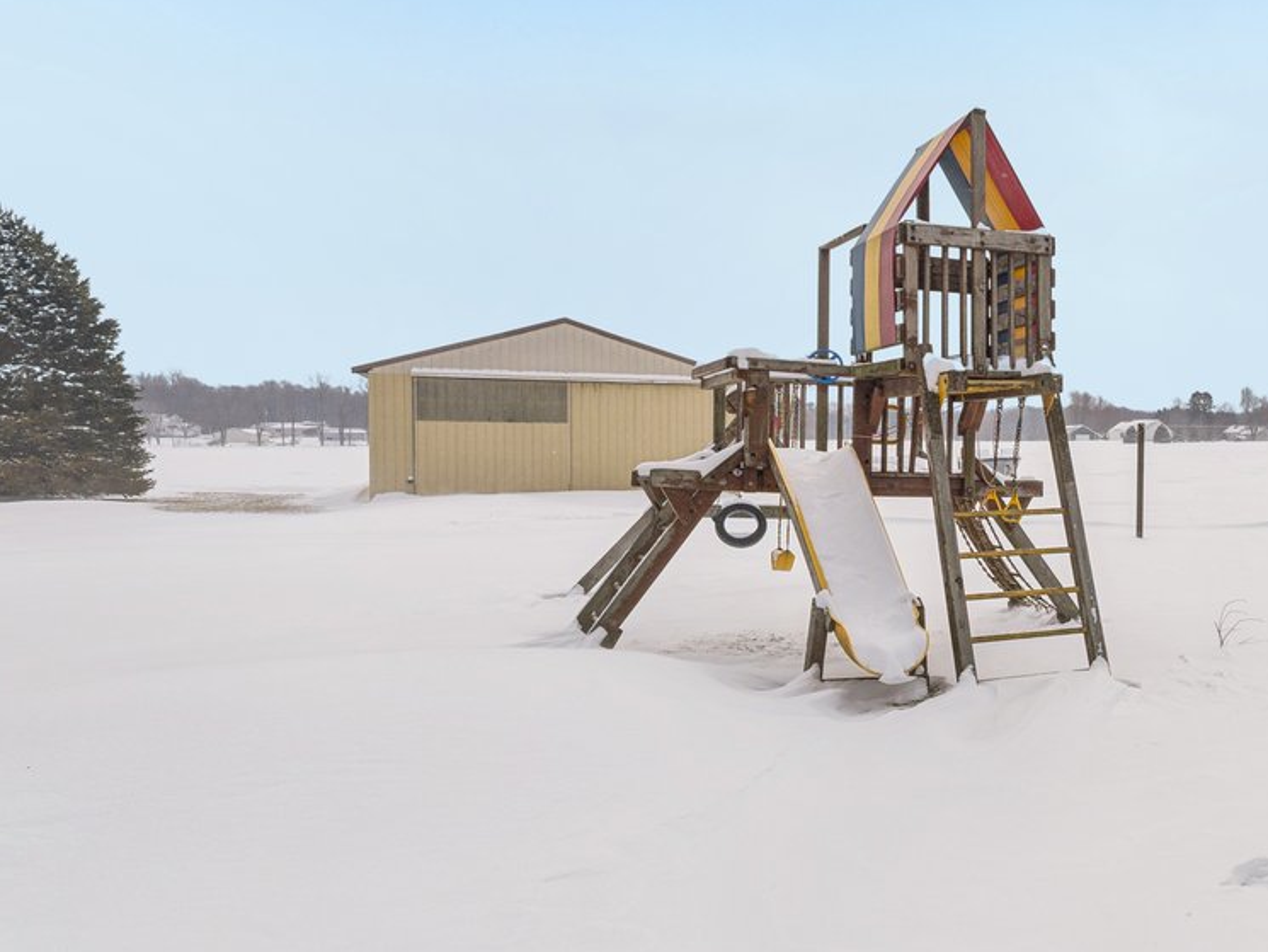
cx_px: 1457
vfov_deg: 38.7
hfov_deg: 39.1
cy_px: 469
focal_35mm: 37
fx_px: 1356
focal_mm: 14
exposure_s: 1/1000
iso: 200
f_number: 8
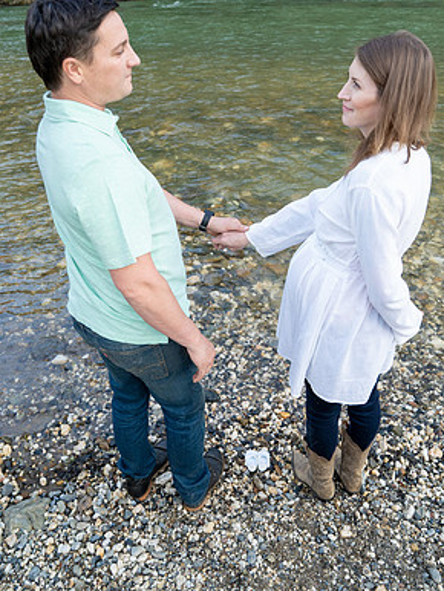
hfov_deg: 49.8
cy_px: 248
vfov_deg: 63.0
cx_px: 227
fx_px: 478
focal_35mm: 28
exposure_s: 1/250
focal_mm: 25
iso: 800
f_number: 4
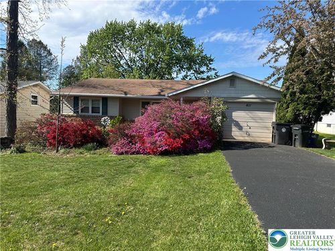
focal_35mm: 24
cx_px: 168
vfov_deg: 56.8
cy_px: 126
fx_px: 232
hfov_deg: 71.6
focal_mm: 6.86
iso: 80
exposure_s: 1/2732
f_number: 1.78
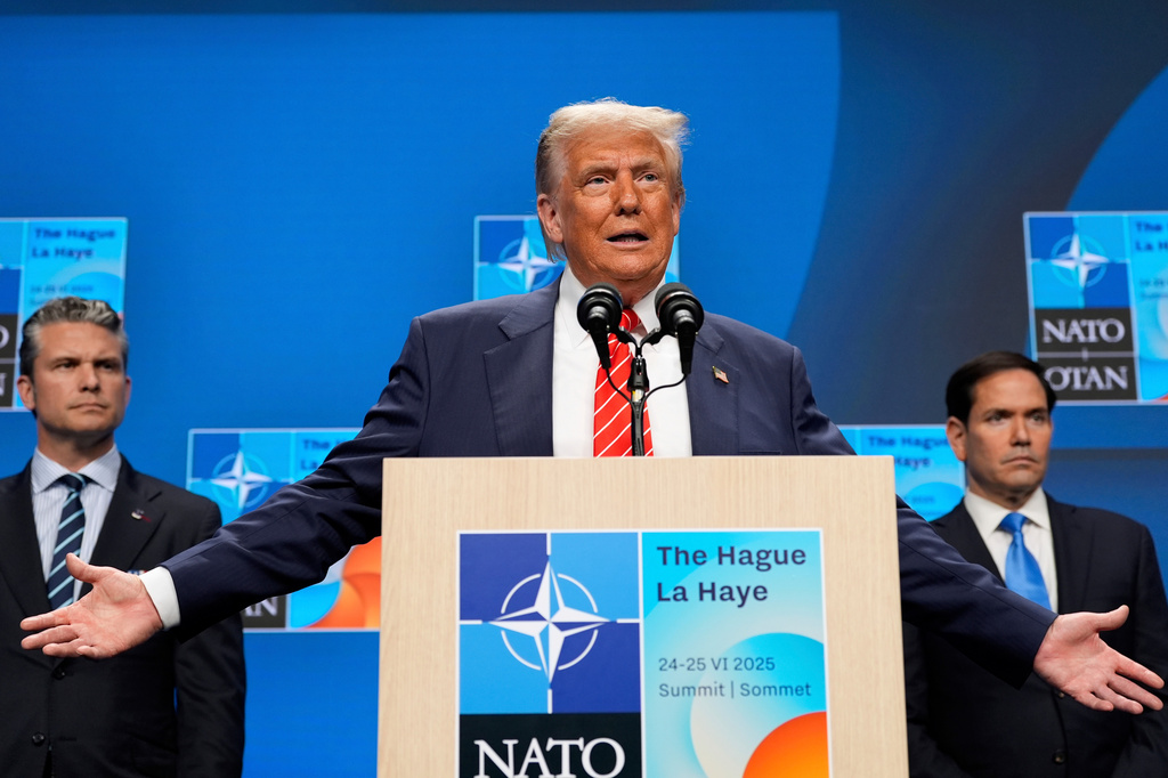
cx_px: 584
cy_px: 389
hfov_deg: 28.9
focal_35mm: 70
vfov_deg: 19.4
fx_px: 2270
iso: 1600
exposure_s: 1/400
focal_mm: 70
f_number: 3.5
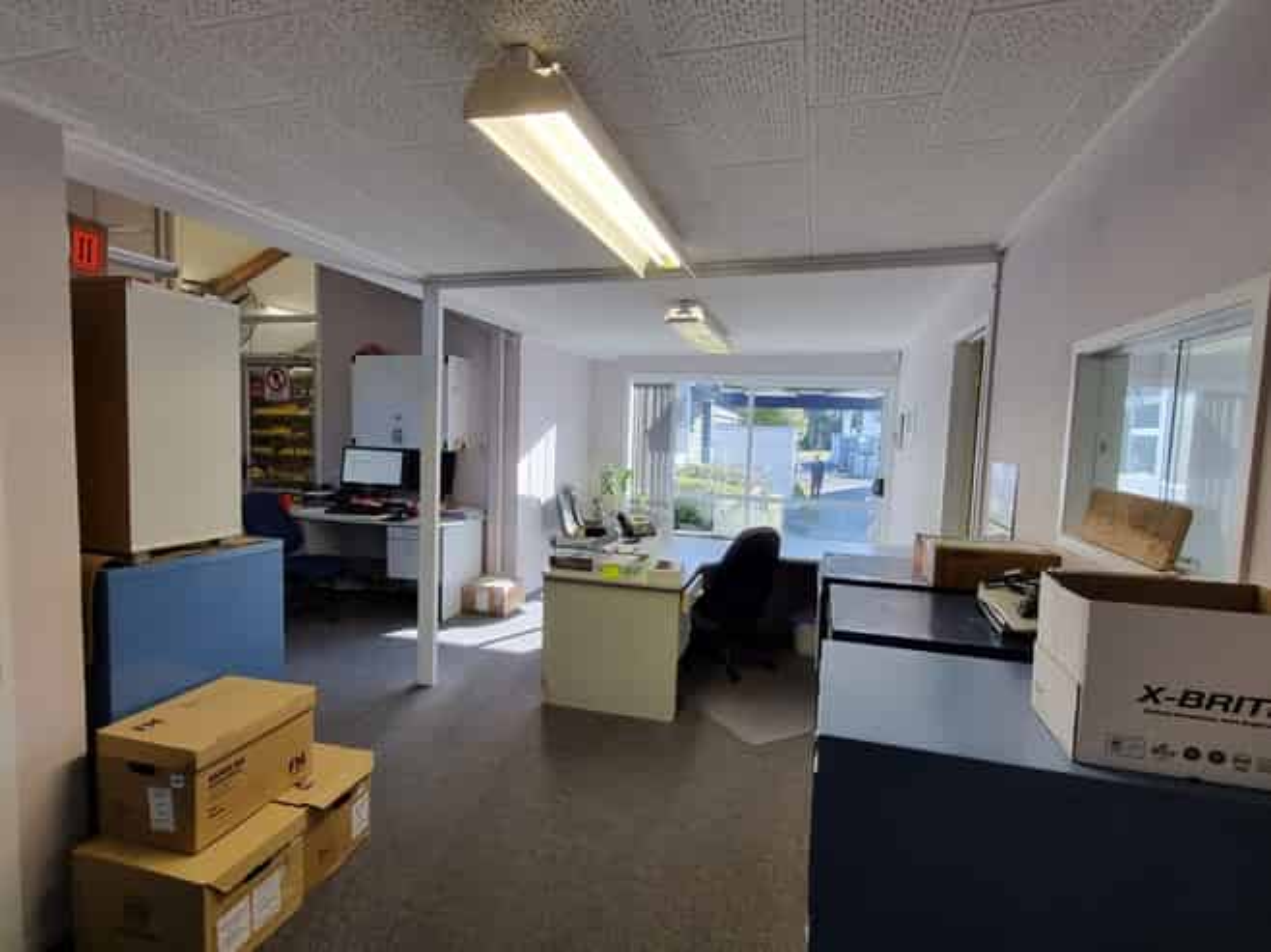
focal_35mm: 13
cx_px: 636
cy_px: 476
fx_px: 477
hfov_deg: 106.2
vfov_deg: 89.9
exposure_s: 1/100
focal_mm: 1.74
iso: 64
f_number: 2.2
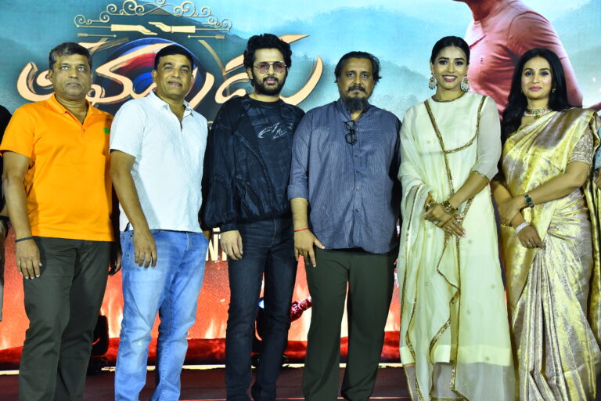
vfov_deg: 27.0
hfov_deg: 39.6
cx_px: 300
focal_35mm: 50
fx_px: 835
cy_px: 200
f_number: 5
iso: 2000
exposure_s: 1/125
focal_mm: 50
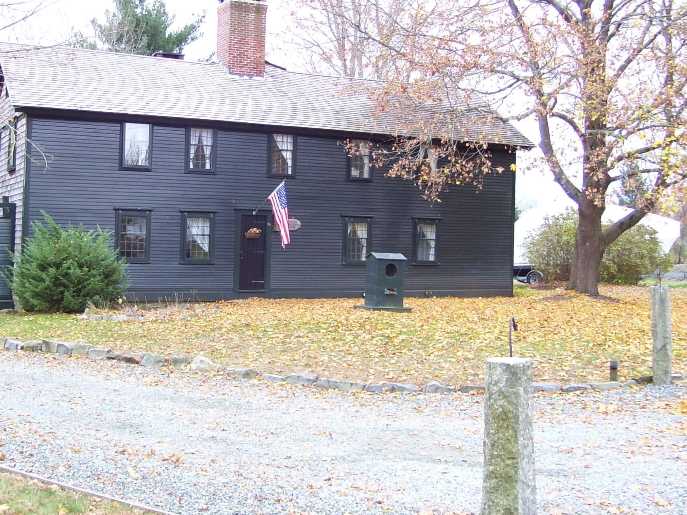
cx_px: 230
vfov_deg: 30.2
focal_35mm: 48
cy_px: 205
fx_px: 953
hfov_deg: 39.2
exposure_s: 1/90
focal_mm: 6
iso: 80
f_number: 2.7
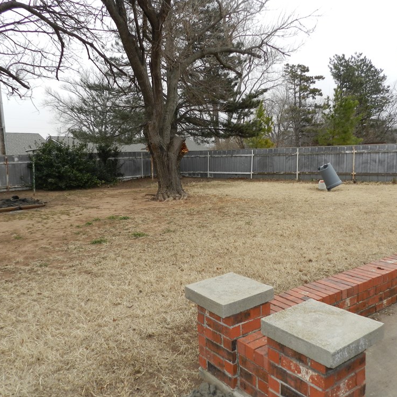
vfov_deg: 57.3
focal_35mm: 28
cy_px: 194
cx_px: 182
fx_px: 363
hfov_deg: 57.2
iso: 160
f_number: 3.4
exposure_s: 1/400
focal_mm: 4
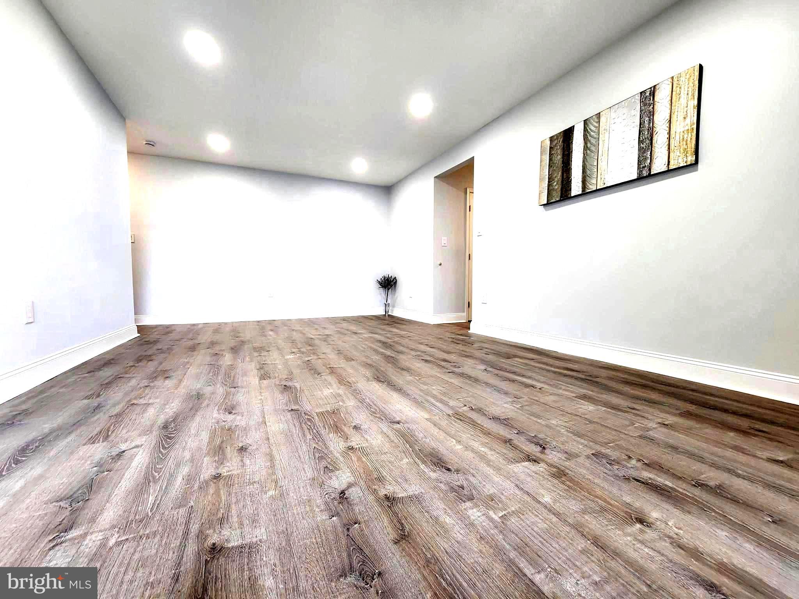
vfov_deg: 89.9
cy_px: 300
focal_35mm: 13
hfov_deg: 106.2
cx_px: 400
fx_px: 300
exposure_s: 1/60
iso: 250
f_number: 2.2
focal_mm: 2.2
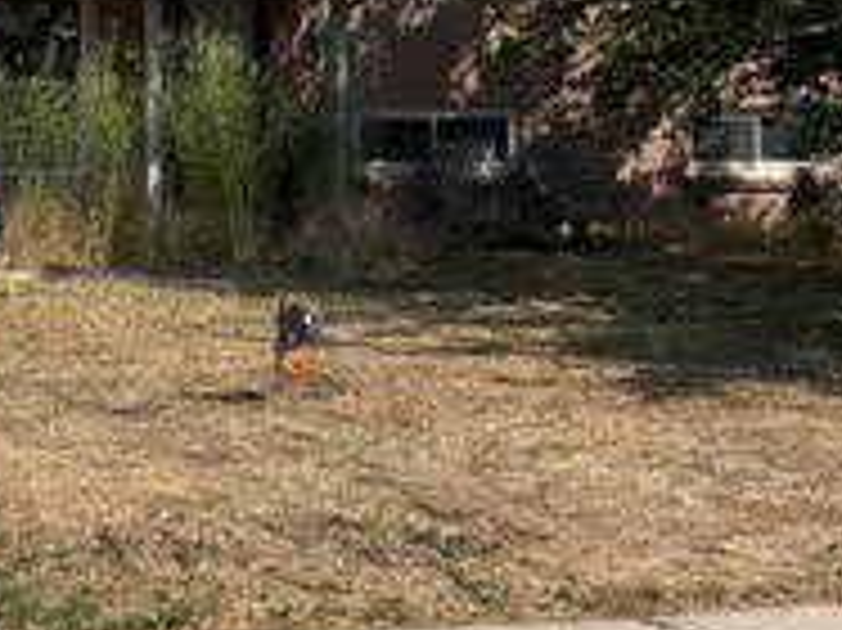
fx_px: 2163
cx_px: 149
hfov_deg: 21.7
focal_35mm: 89
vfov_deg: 16.2
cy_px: -32
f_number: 1.6
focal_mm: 5.96
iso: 50
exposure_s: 1/4950
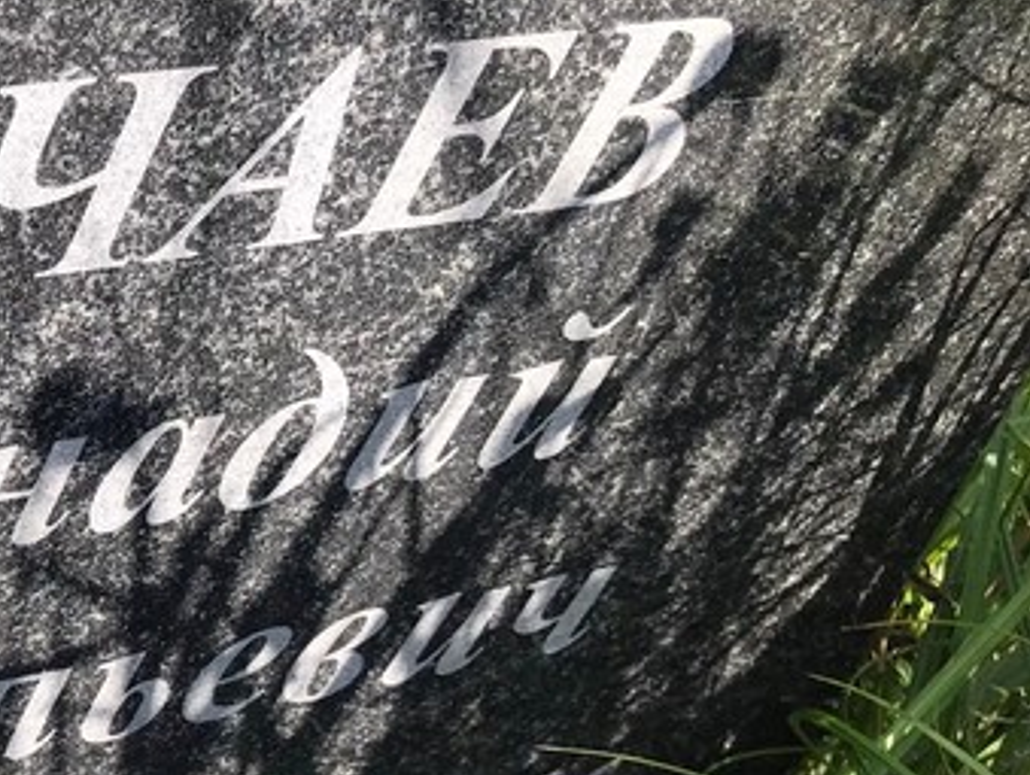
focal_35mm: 66
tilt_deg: -42.8
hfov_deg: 26.7
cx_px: -134
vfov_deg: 22.0
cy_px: 626
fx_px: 1966
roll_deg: -4.0
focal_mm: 3.99
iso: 20
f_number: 1.8
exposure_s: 1/560
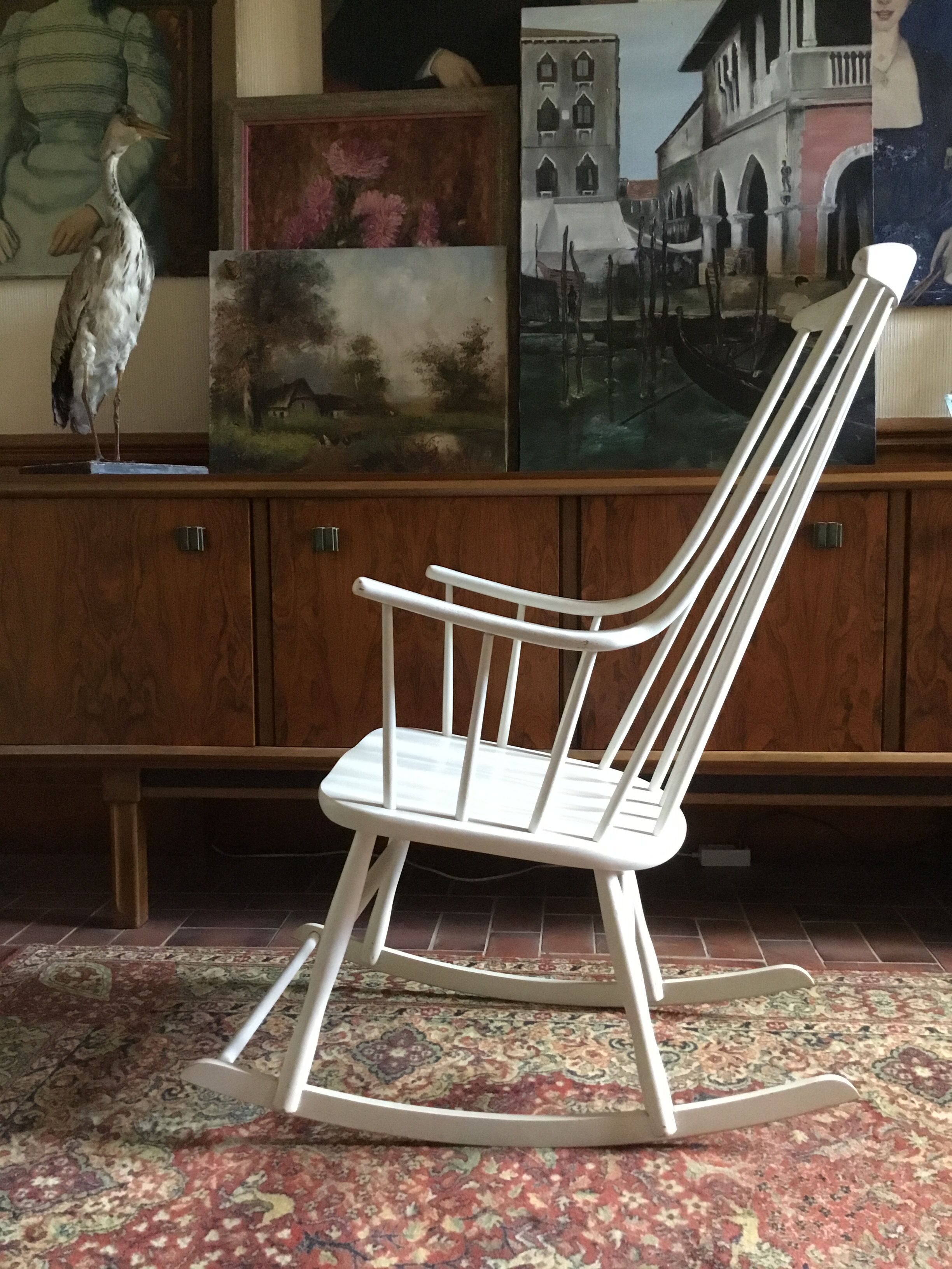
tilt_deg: -5.6
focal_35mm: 31
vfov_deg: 58.4
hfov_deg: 45.4
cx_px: 476
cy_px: 634
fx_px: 1137
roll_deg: +0.4
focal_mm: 3.3
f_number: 2.4
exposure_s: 1/17
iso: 320
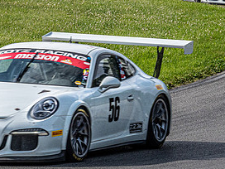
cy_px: 66
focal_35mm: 661
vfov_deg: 2.3
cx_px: 66
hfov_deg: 3.0
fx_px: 4296
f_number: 13
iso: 400
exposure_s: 1/500
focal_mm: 150
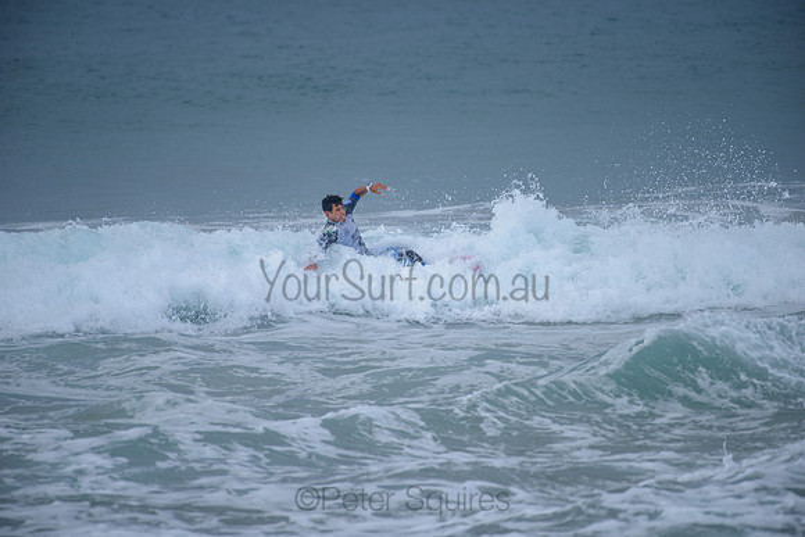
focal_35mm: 500
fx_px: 11183
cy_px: 268
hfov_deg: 4.1
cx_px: 402
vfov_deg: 2.8
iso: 180
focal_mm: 500
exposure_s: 1/800
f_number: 5.6
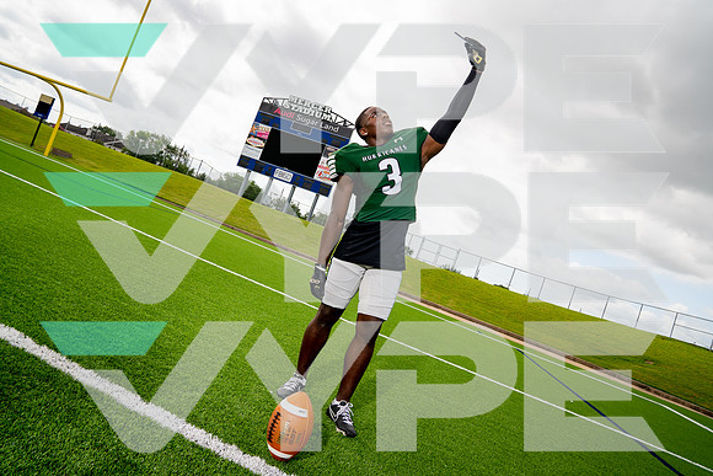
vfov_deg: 53.2
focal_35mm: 24
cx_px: 356
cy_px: 238
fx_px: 475
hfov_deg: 73.7
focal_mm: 24
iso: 200
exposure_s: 1/250
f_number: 8
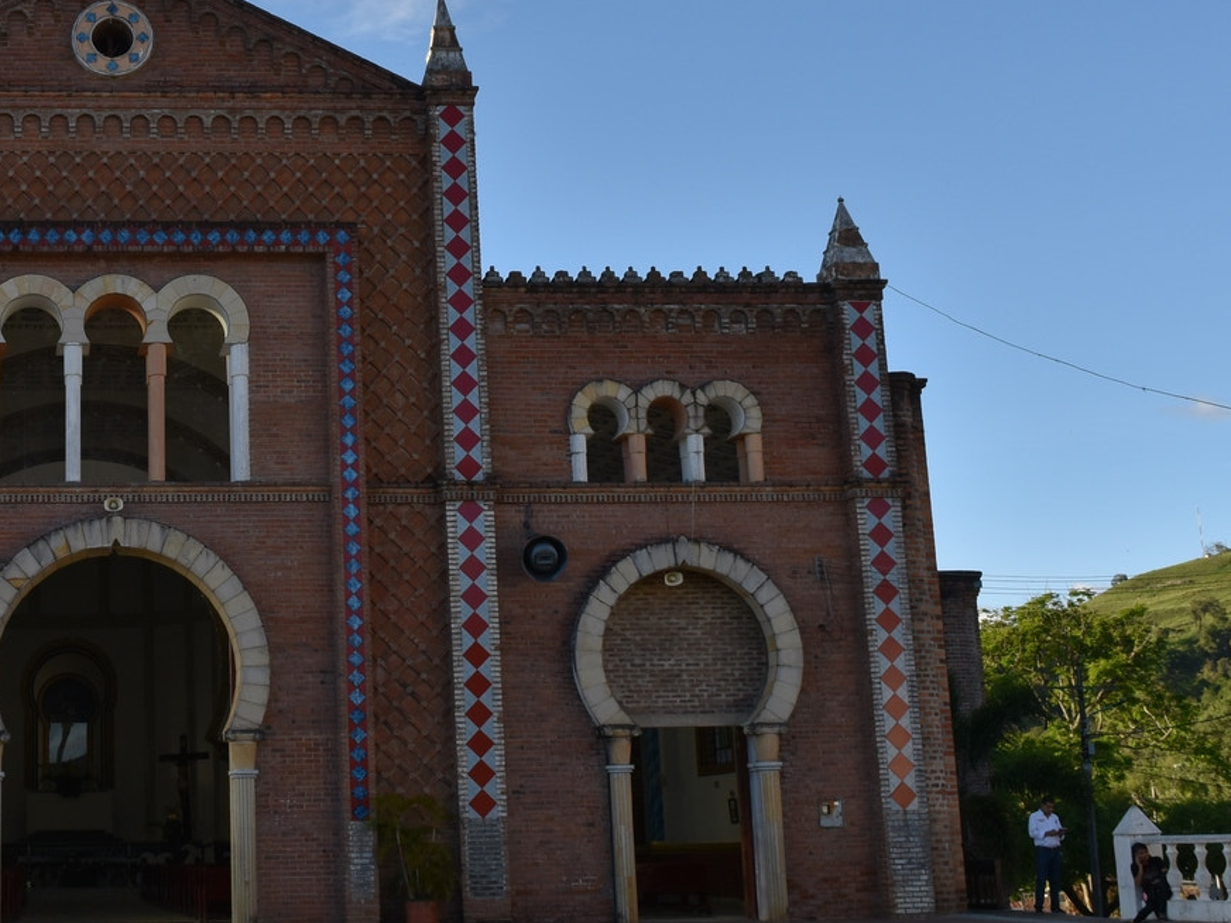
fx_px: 2165
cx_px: 148
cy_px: 326
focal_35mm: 61
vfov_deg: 24.0
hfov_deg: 30.5
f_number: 8
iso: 200
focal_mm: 23
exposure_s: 1/250
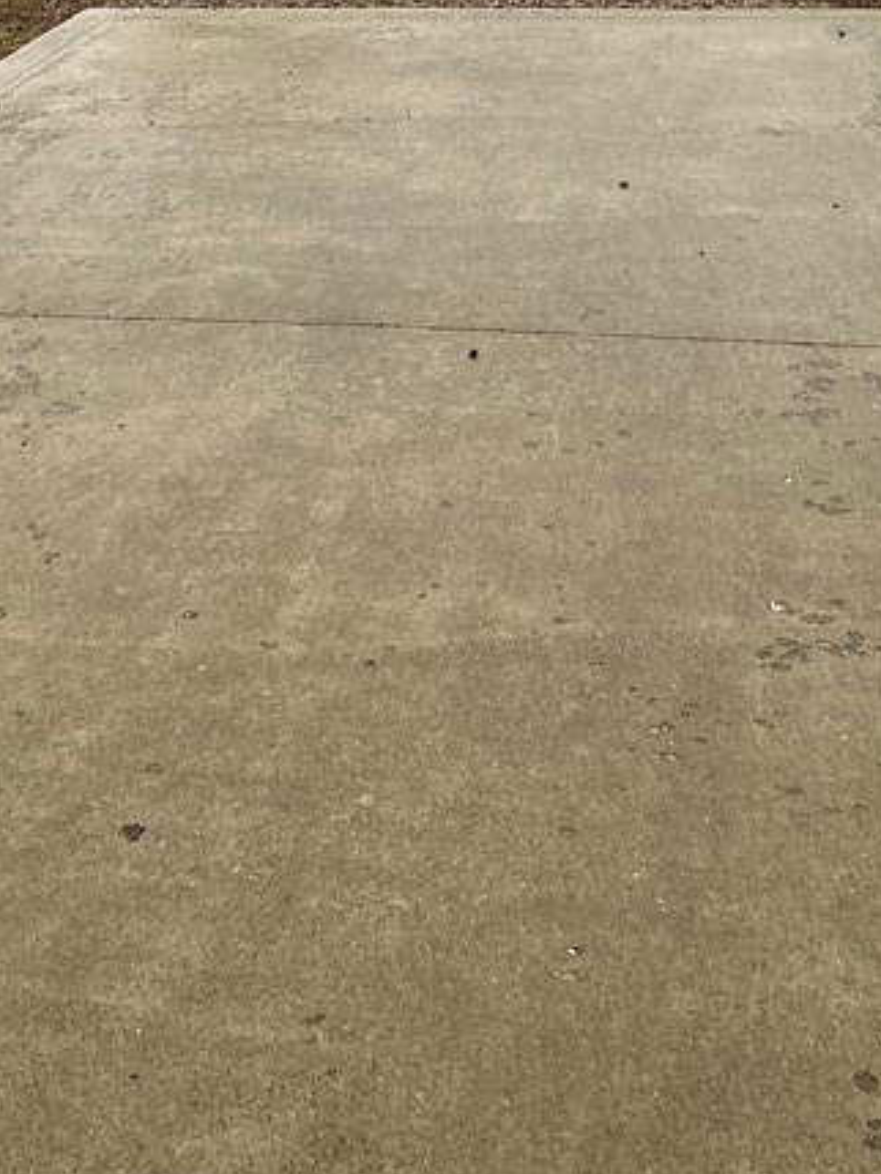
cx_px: 304
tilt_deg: -2.3
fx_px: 2103
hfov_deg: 23.6
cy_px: -197
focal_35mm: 62
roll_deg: +3.8
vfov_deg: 27.7
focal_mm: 5.7
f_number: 1.5
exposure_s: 1/286
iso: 40
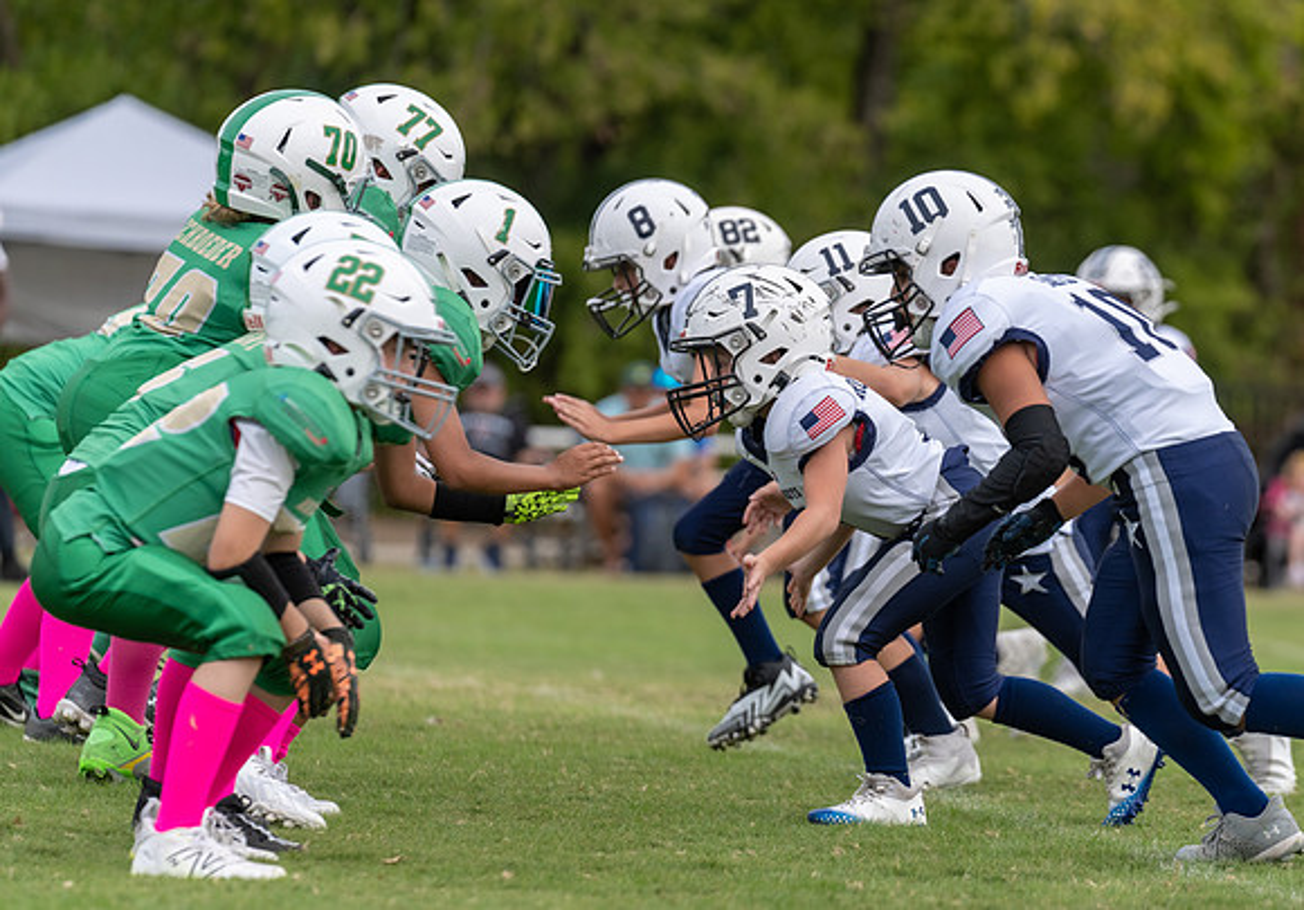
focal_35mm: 267
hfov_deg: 7.6
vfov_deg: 5.3
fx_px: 9799
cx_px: 882
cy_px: 486
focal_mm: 200
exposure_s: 1/1250
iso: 200
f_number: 3.5
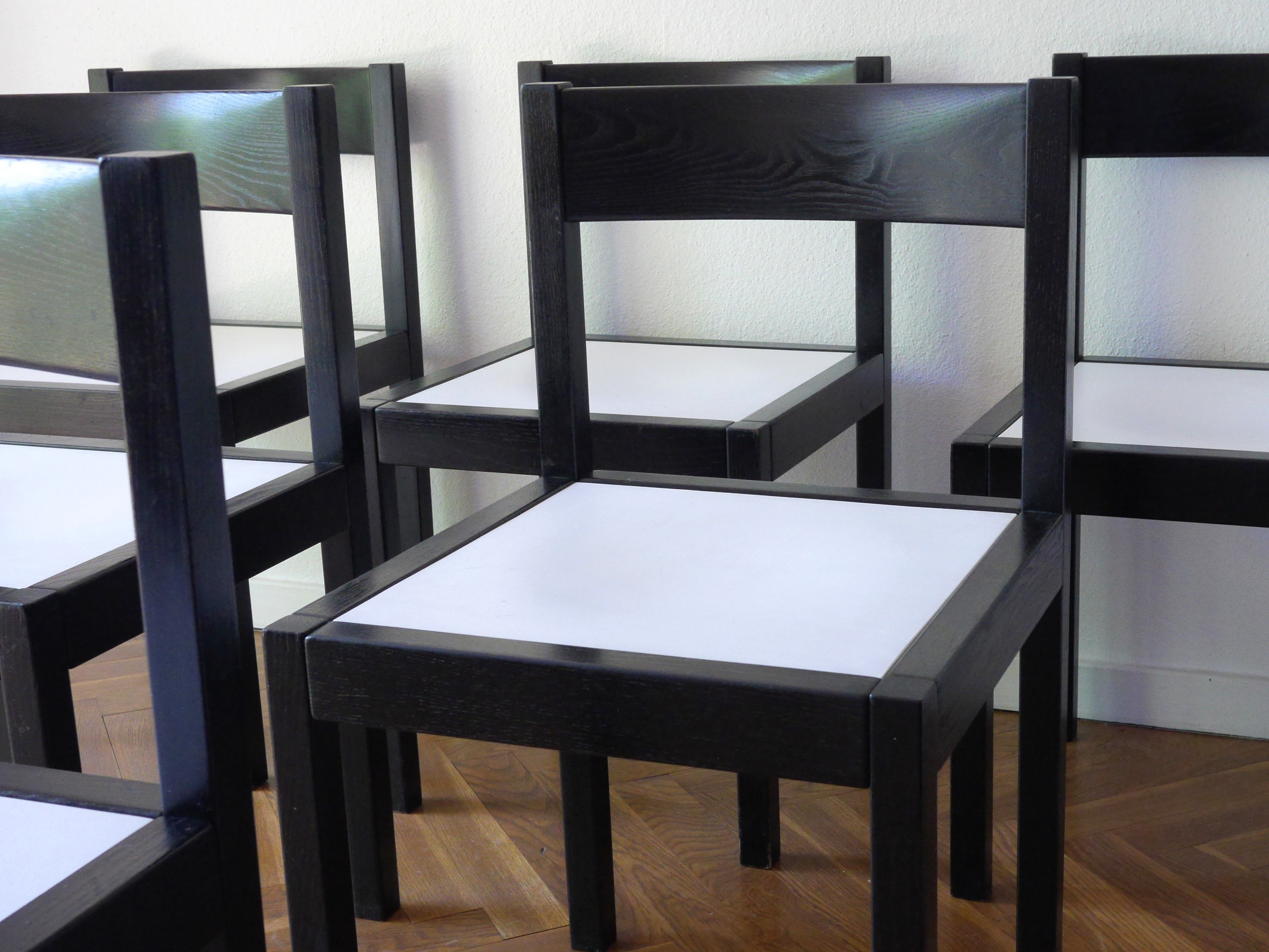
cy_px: 476
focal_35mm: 51
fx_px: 1870
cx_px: 724
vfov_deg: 28.6
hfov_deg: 37.4
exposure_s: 1/50
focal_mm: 20
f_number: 6.3
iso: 1600
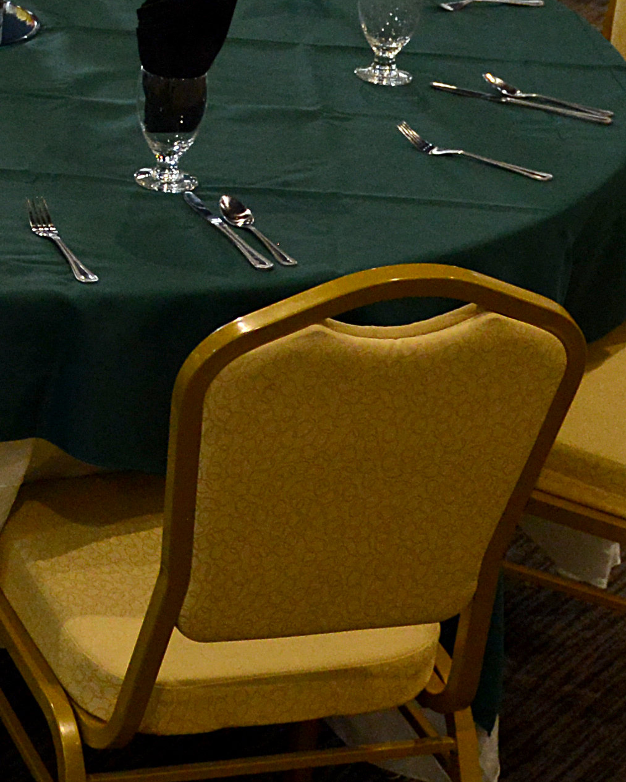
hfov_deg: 11.1
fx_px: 3033
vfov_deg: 14.1
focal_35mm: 131
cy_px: -213
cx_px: -460
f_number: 2.8
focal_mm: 24
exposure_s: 1/125
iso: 1600
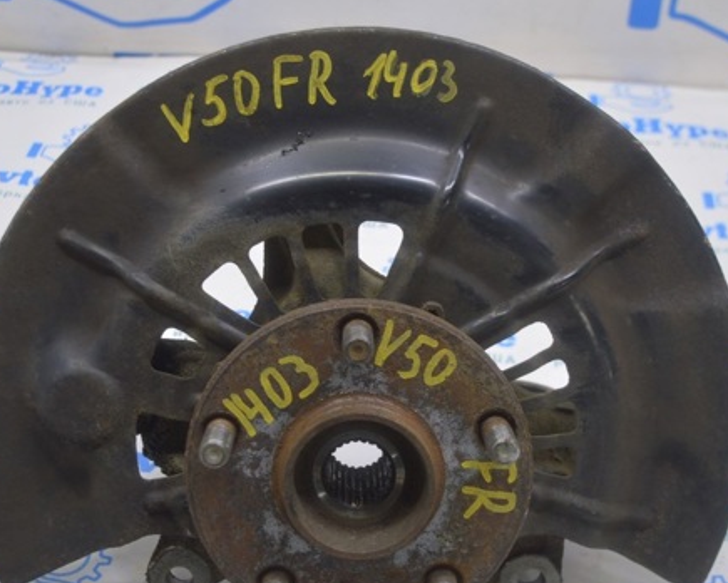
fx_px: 1336
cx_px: 323
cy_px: 321
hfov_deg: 30.5
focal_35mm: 62
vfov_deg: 24.6
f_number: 5.6
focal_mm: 30
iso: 400
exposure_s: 1/20
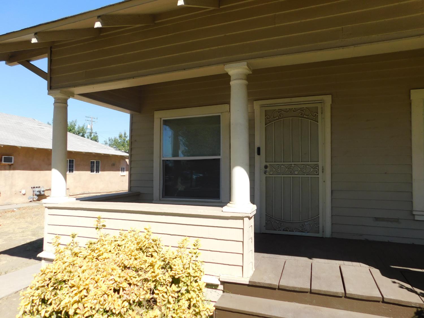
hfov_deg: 73.9
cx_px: 212
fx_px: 282
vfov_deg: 58.9
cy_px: 159
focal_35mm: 23
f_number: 3
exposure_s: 1/1000
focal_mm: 4
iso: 125
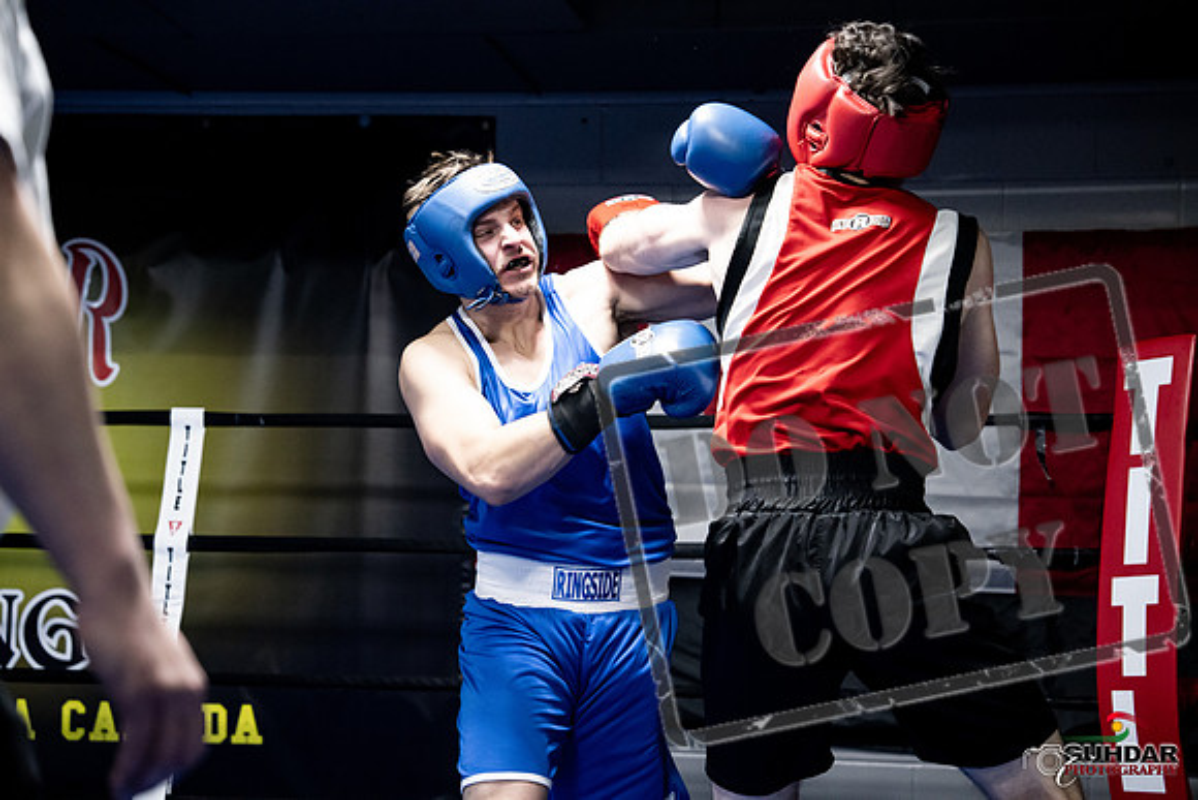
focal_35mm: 70
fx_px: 2330
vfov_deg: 19.5
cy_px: 400
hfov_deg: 28.8
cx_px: 599
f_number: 2.8
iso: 8000
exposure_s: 1/1000
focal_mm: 70
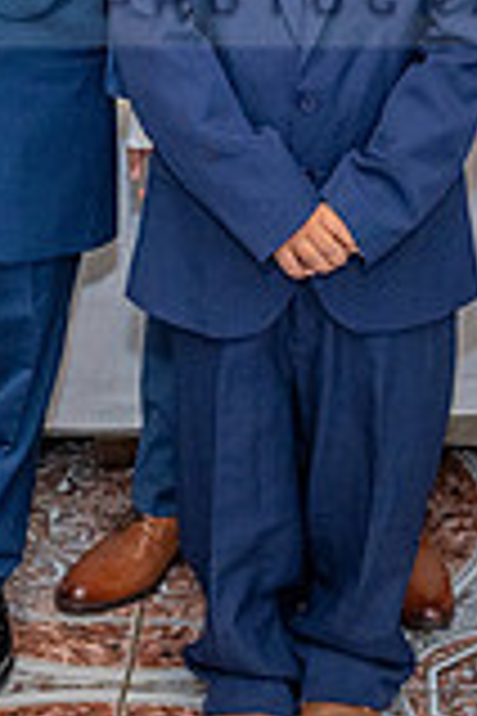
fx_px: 2464
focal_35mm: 124
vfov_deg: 16.1
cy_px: -52
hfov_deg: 11.0
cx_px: 358
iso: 640
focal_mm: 29
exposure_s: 1/125
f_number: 4
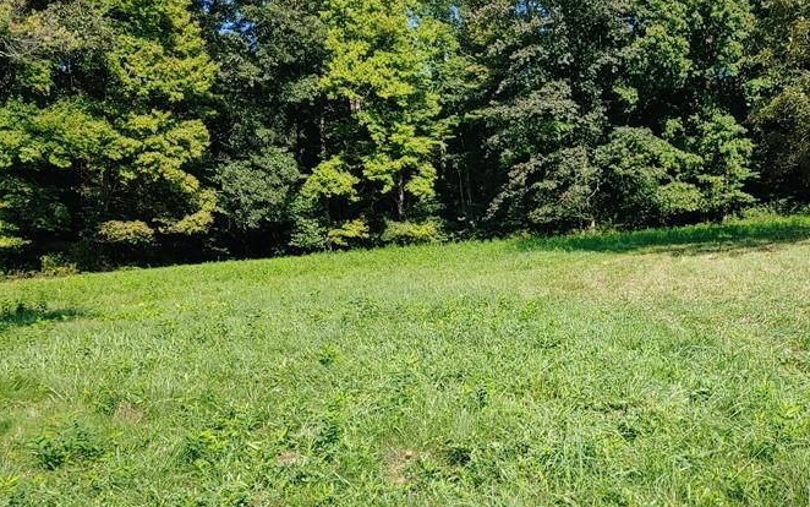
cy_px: 369
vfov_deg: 30.8
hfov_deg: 47.7
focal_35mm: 41
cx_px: 515
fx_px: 905
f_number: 1.5
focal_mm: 4.23
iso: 50
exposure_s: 1/1515
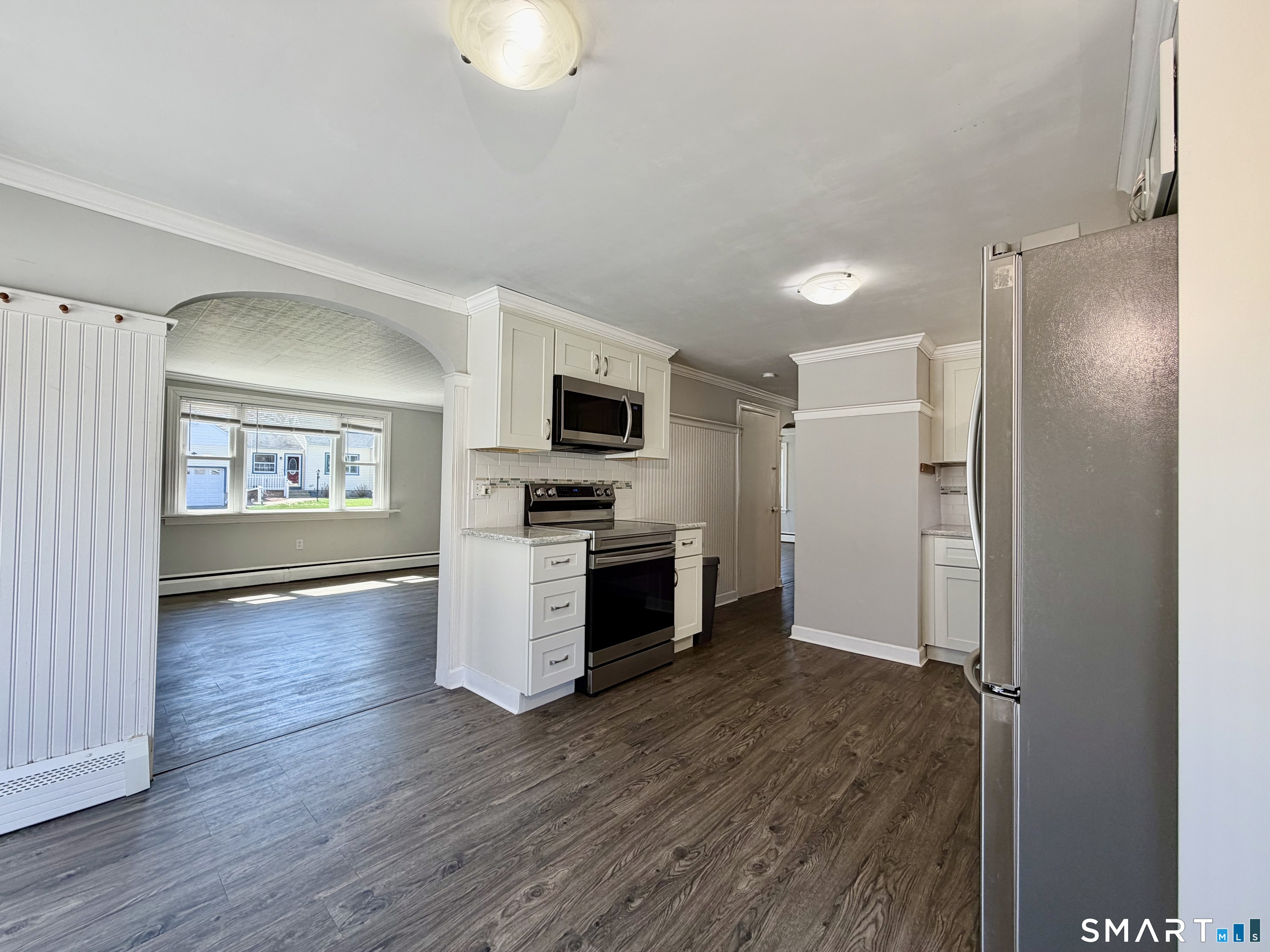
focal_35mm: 14
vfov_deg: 85.7
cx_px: 635
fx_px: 514
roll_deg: -0.7
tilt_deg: +1.0
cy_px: 476
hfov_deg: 102.1
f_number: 2.2
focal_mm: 2.22
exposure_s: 1/120
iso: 64
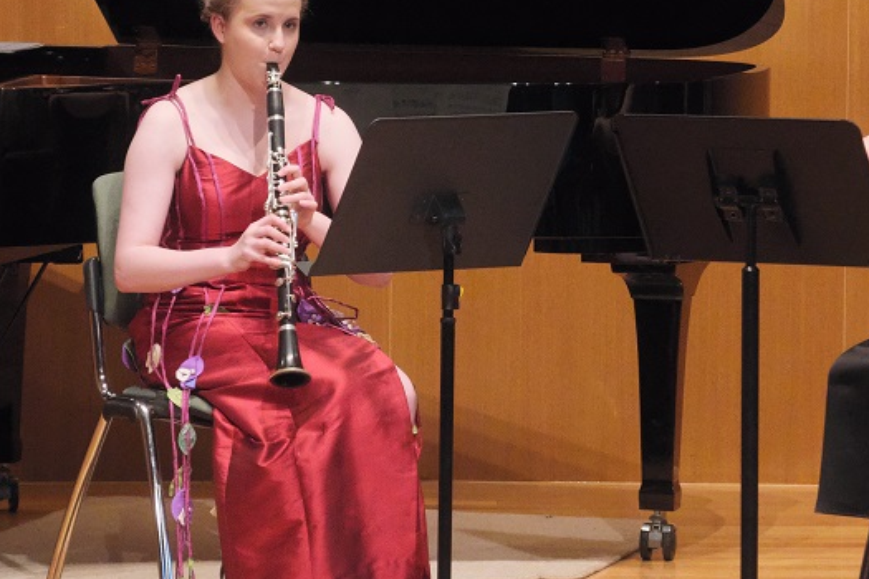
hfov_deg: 8.0
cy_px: 160
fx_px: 6179
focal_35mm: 256
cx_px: 278
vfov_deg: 5.4
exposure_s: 1/100
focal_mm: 74.4
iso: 5000
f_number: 6.4
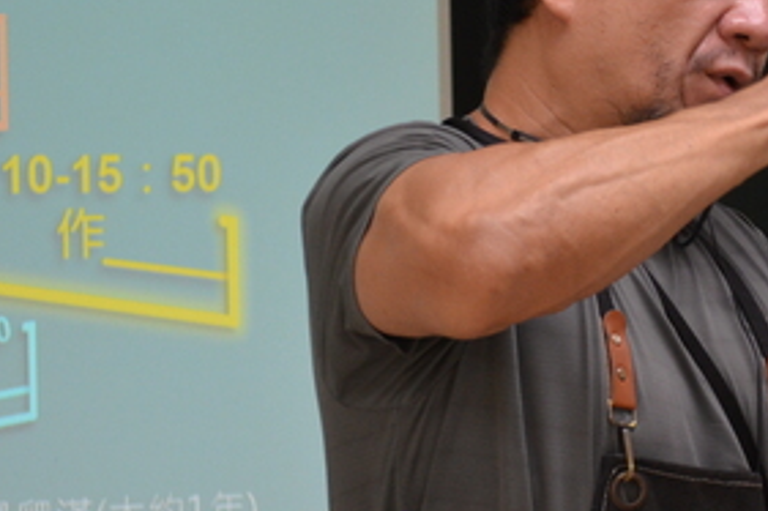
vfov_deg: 6.7
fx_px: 4376
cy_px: 254
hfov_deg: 10.0
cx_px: 664
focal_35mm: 205
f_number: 5.6
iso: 1100
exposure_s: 1/125
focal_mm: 55
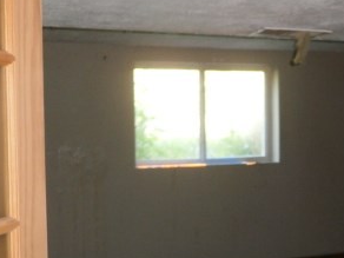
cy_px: 157
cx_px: 267
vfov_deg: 25.6
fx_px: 566
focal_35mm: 57
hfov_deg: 33.0
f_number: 2.8
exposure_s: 1/30
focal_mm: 4.7
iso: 200
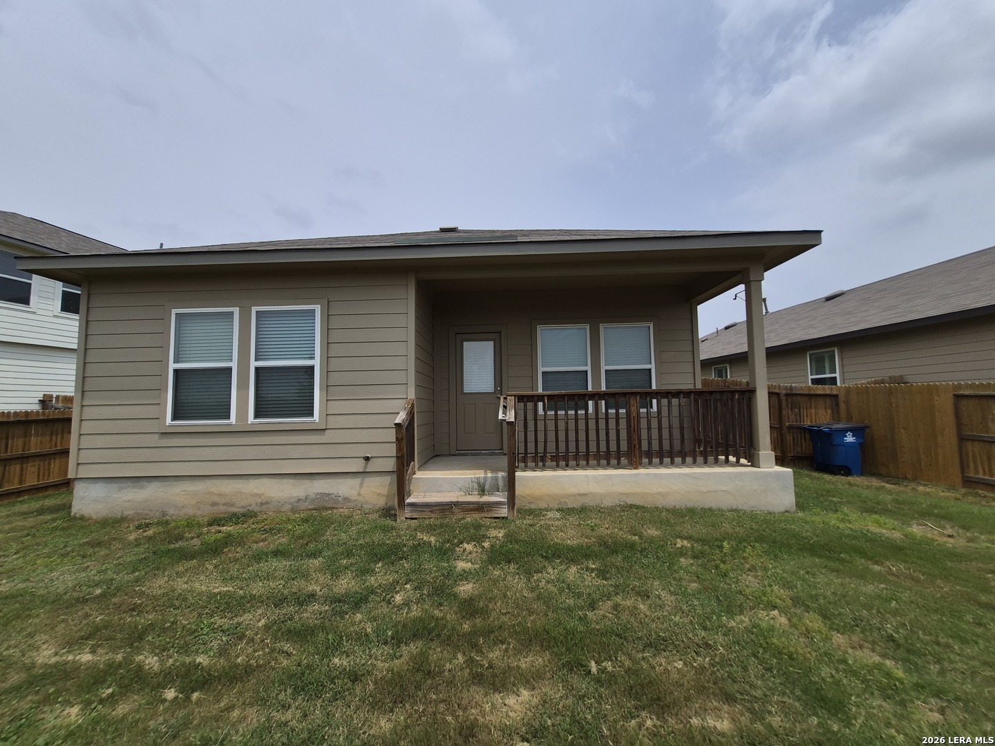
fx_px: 374
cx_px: 498
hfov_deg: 106.2
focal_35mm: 13
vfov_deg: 89.9
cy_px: 373
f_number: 2.2
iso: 40
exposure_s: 1/4072
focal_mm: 1.74
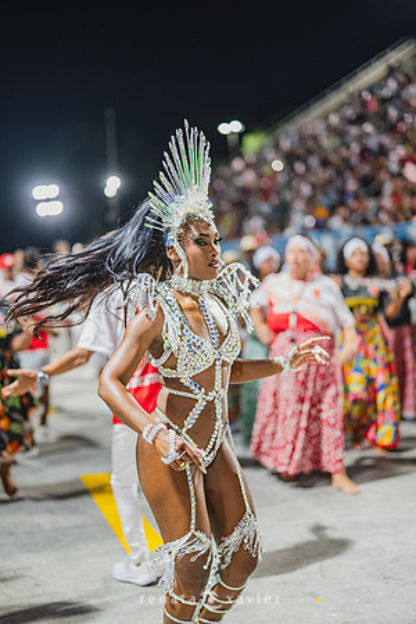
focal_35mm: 50
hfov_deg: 27.0
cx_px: 208
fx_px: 867
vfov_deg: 39.6
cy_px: 312
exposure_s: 1/1000
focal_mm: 50
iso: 1600
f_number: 1.3
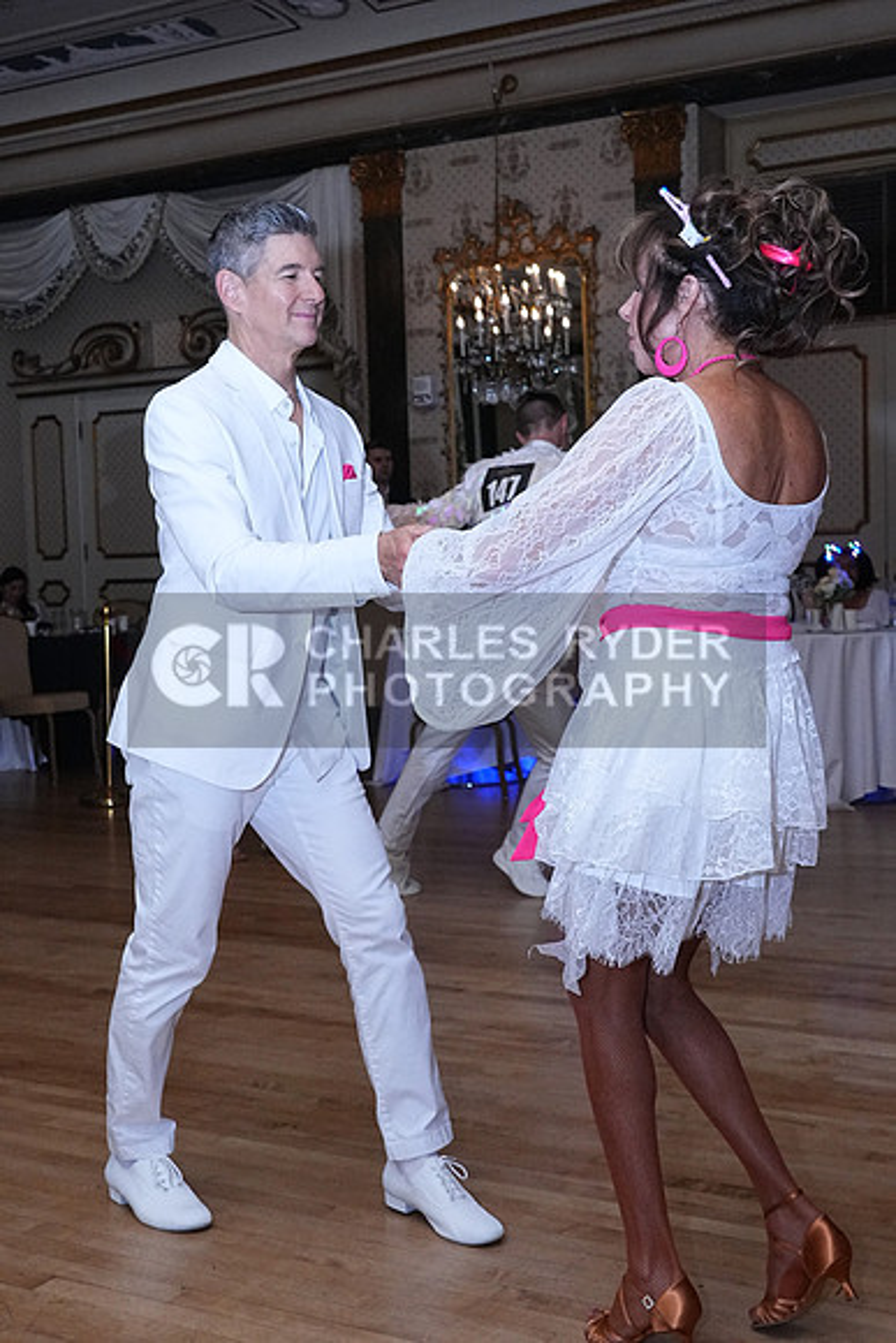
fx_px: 1604
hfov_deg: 31.2
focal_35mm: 43
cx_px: 448
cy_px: 672
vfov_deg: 45.4
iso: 5000
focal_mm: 29
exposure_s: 1/200
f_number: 6.3
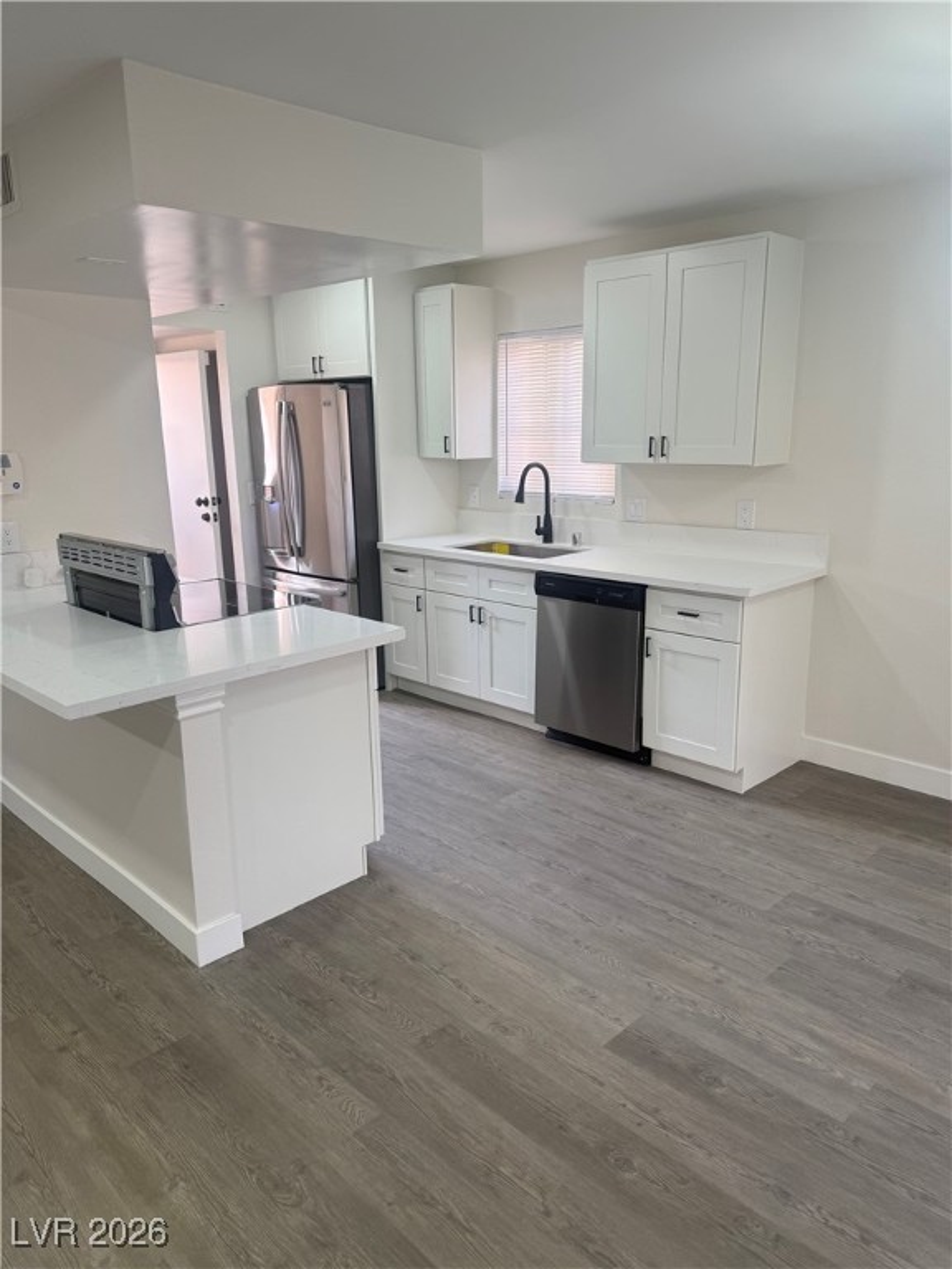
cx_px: 476
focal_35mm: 24
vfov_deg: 71.6
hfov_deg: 56.8
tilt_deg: -12.8
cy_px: 634
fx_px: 880
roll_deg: -0.1
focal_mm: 6.76
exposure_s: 1/120
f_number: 1.78
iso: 100
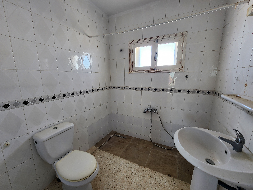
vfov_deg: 89.9
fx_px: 95
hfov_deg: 106.2
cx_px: 126
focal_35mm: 13
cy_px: 95
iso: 64
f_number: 2.2
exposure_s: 1/50
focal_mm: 2.2
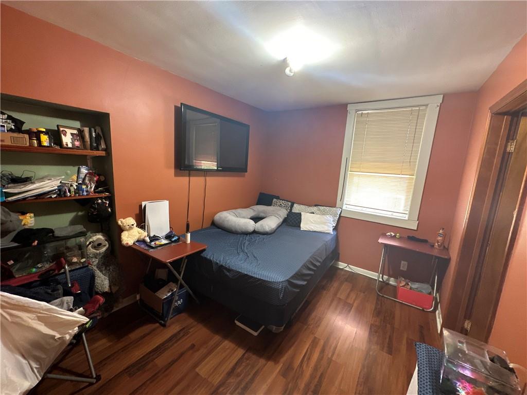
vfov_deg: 85.7
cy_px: 198
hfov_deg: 102.1
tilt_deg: -11.2
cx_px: 264
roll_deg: -3.1
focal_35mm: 14
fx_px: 213
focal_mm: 2.22
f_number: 2.2
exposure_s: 1/40
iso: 500
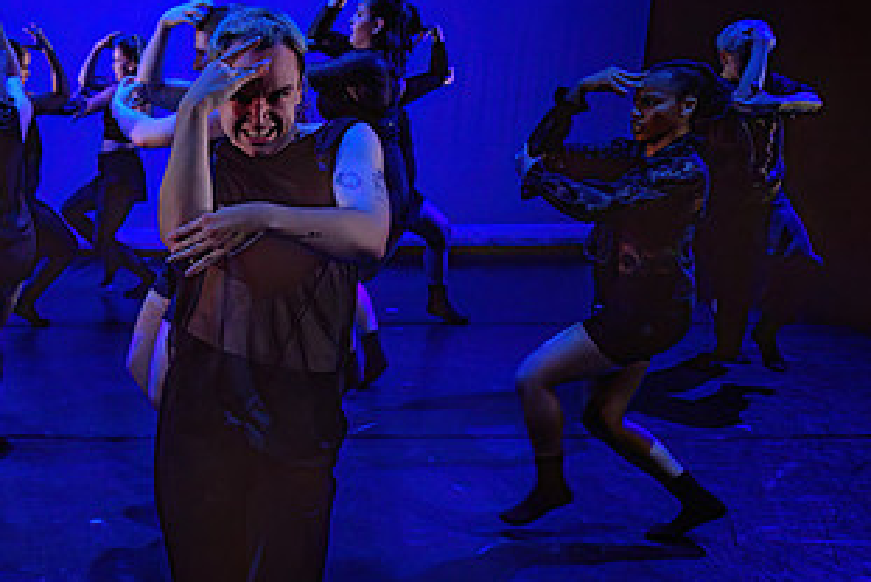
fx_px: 1114
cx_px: 85
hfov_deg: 39.6
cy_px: 371
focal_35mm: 46
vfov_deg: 29.2
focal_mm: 24
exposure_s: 1/300
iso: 3200
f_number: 2.8
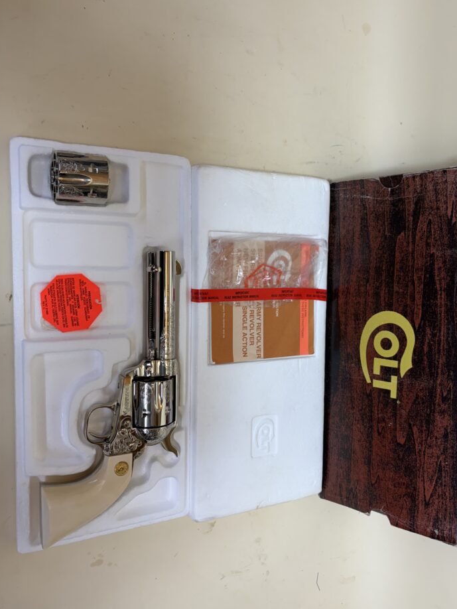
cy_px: 306
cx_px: 245
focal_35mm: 29
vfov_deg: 61.6
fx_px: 510
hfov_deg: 48.2
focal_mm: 5.96
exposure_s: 1/120
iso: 64
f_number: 1.6
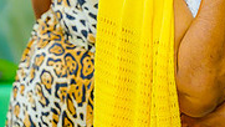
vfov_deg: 2.0
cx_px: 109
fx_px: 3605
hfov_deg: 3.6
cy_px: -141
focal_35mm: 604
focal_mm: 155
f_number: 2.8
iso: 900
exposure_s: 1/125
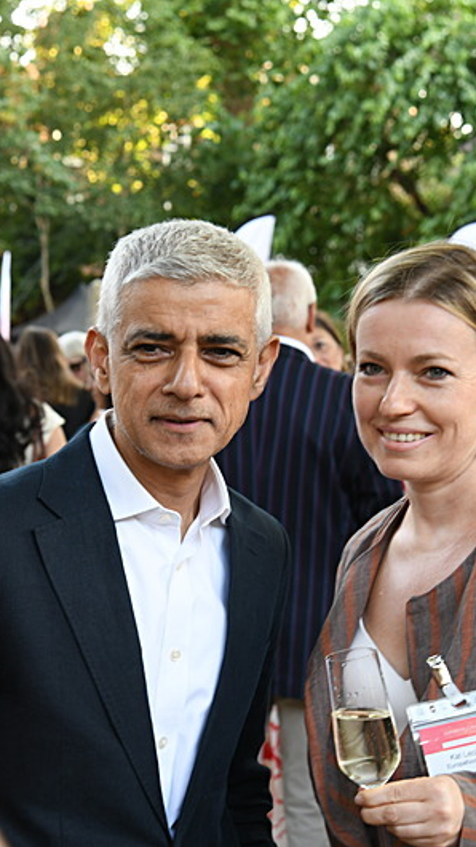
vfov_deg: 26.9
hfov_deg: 15.3
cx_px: 209
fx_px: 1773
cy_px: 423
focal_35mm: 79
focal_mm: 50
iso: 400
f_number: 6.3
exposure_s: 1/40
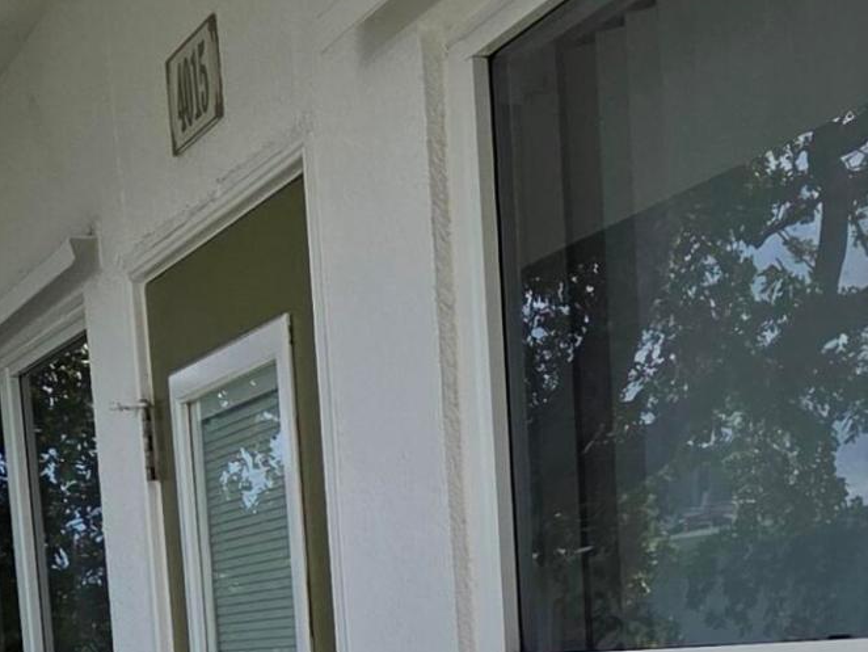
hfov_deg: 19.5
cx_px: 627
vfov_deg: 13.8
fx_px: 2508
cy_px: 1029
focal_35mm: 100
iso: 80
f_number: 1.8
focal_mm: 5.4
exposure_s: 1/6618
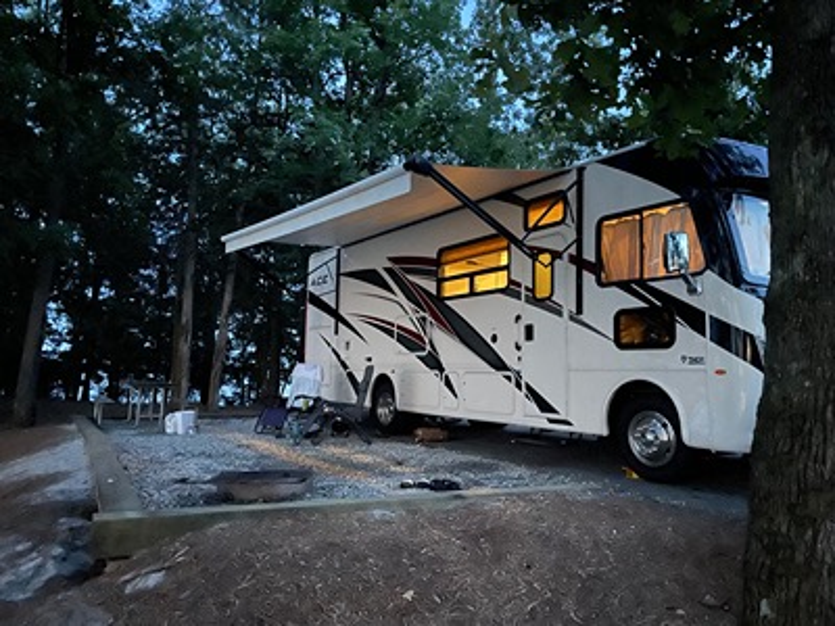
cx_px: 418
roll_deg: -0.5
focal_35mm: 26
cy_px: 313
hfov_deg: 67.3
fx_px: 627
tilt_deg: +5.8
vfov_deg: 53.1
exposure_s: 1/4
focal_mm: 4.2
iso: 800
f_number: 1.6
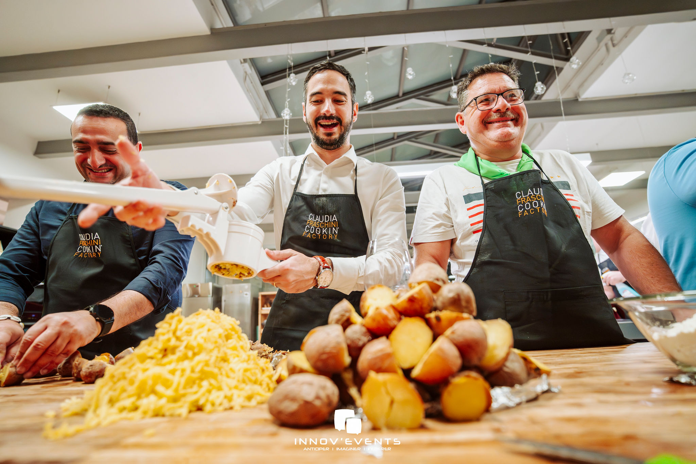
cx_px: 348
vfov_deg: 70.4
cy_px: 232
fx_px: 329
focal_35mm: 17
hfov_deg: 93.3
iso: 5000
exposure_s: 1/200
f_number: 2.8
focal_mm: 17
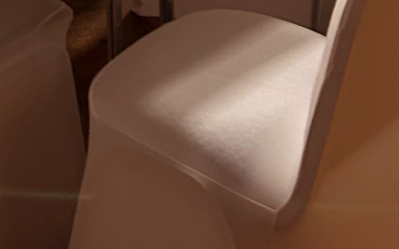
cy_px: -372
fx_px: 1446
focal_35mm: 133
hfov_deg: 15.6
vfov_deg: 8.8
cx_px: 82
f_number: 1.5
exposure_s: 1/50
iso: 200
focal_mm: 5.7
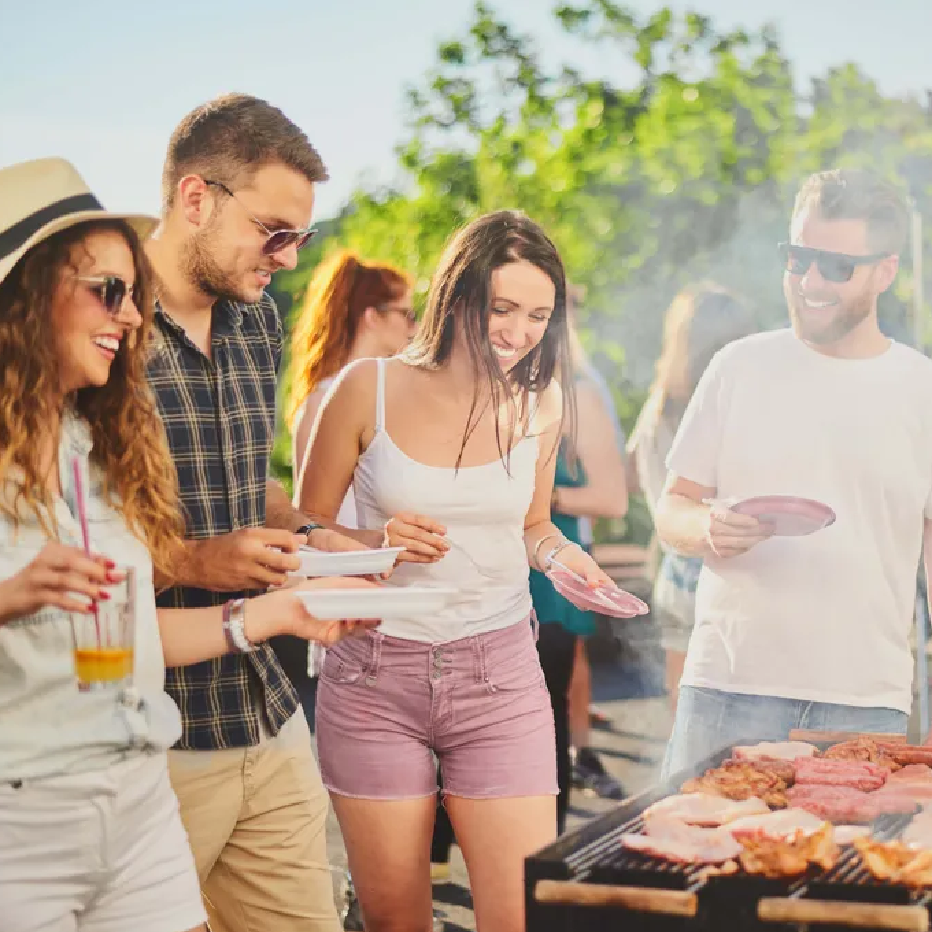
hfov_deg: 26.6
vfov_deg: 26.9
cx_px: 683
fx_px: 1950
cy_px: 467
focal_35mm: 64
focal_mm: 50
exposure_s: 1/2500
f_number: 1.8
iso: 64
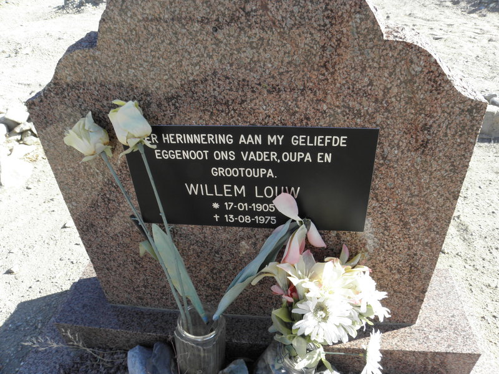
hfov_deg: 65.3
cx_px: 250
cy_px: 187
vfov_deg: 51.4
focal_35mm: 27
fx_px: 389
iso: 64
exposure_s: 1/100
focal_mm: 4.83
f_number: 5.6
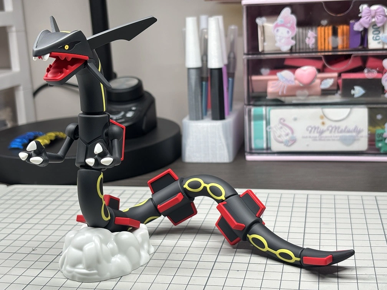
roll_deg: +3.2
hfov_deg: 36.8
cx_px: 194
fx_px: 581
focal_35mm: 52
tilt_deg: -13.4
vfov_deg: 28.0
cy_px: 145
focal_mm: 5.96
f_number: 1.6
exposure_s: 1/50
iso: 50
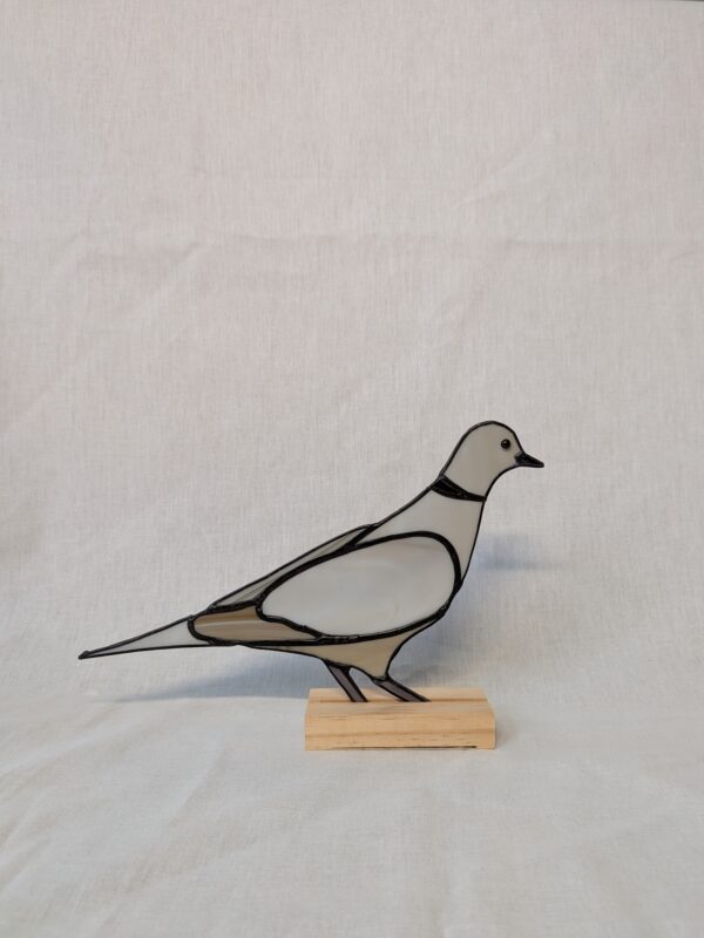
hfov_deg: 56.8
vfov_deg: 71.6
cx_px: 352
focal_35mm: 24
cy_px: 469
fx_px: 651
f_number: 1.7
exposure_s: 1/33.3
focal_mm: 4.53
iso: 47
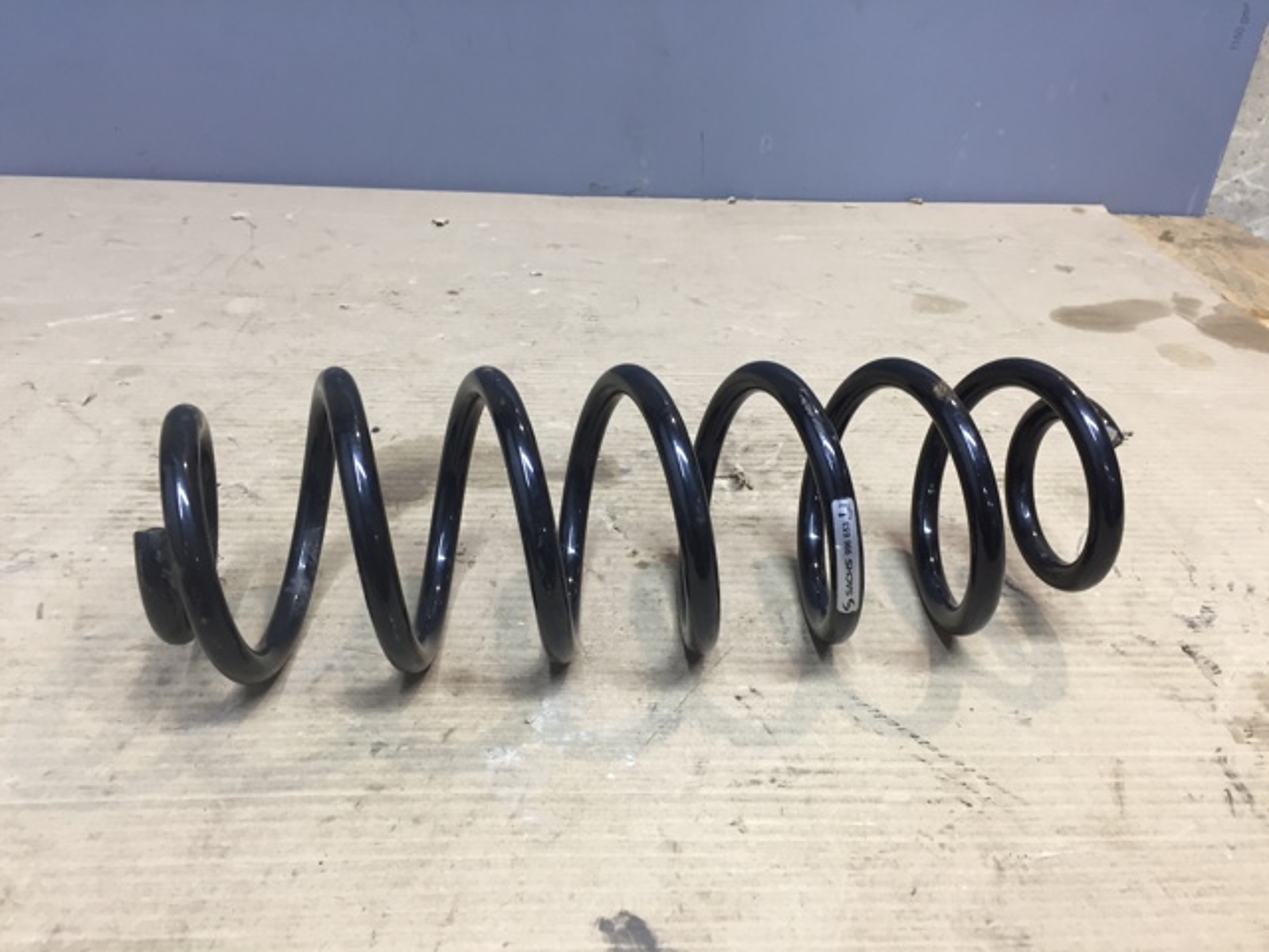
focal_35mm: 29
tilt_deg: -31.5
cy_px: 476
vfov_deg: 48.2
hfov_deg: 61.7
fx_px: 1063
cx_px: 634
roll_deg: -3.2
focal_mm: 4.15
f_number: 2.2
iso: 100
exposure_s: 1/33
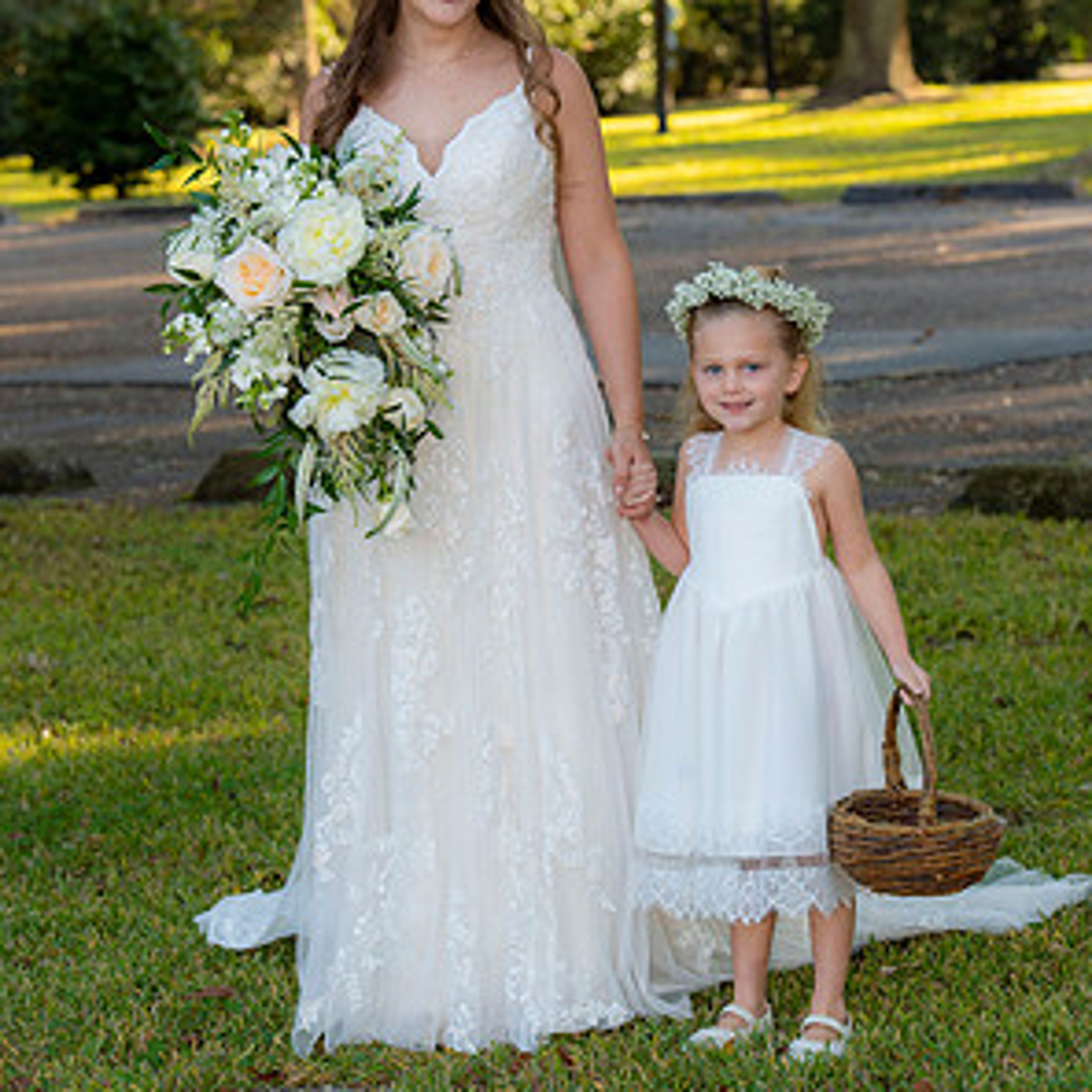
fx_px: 4604
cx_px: 548
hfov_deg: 13.5
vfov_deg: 13.5
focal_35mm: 129
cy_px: 502
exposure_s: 1/640
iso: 1250
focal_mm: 100
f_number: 6.3
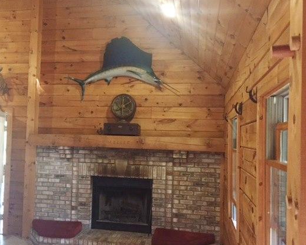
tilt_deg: +2.5
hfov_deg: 51.4
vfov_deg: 42.2
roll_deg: -3.1
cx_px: 132
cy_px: 127
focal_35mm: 35
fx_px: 317
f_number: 2.2
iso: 250
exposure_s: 1/30
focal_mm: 4.15
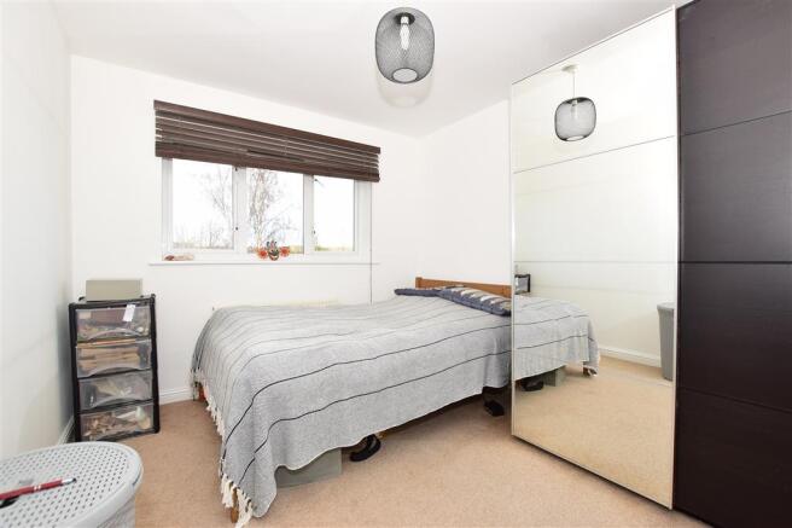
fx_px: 330
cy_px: 264
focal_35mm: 15
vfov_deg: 77.3
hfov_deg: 100.4
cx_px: 396
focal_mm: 10
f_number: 8
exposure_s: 1/160
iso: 400
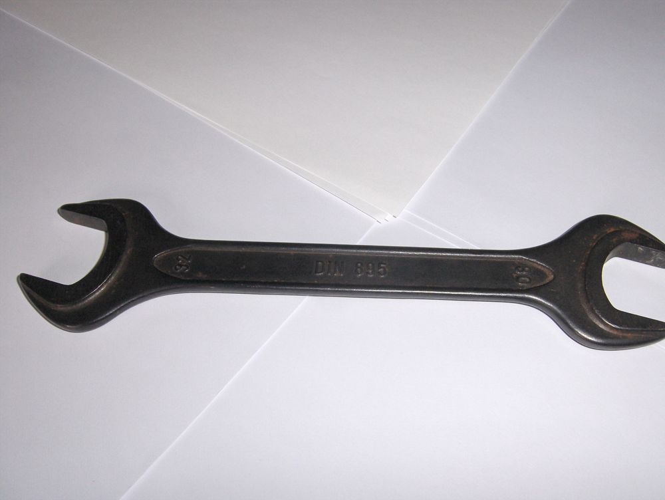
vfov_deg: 40.8
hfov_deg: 52.6
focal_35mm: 35
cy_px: 250
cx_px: 332
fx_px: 673
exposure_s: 1/125
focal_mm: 7.5
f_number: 5.5
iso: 100
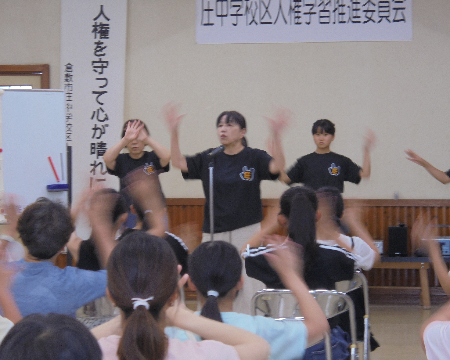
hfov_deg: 16.9
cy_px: 180
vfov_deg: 13.5
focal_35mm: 114
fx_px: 1518
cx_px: 223
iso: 100
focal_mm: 19.2
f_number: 5.1
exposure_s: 1/10
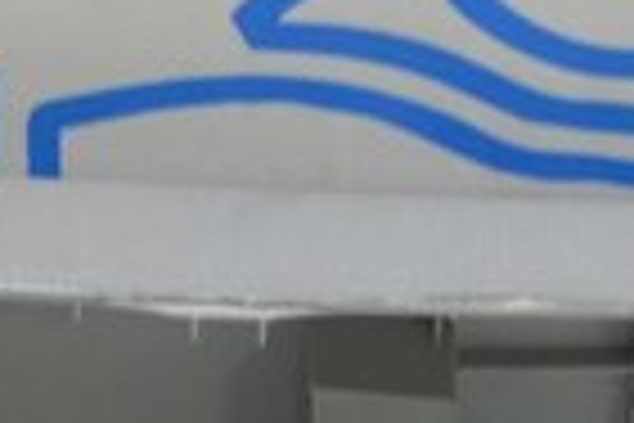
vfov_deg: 4.5
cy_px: -74
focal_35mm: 305
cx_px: 333
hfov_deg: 6.8
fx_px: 5371
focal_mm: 28
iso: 400
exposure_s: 1/20
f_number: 5.6
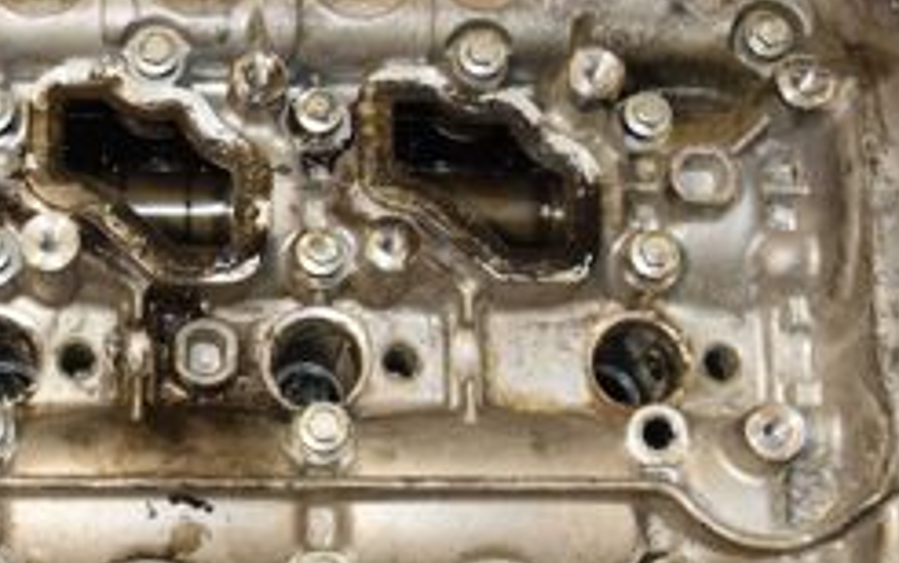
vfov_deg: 15.7
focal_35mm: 83
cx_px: 157
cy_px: 366
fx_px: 2042
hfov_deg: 24.4
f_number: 7.1
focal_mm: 21
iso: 800
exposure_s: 1/200
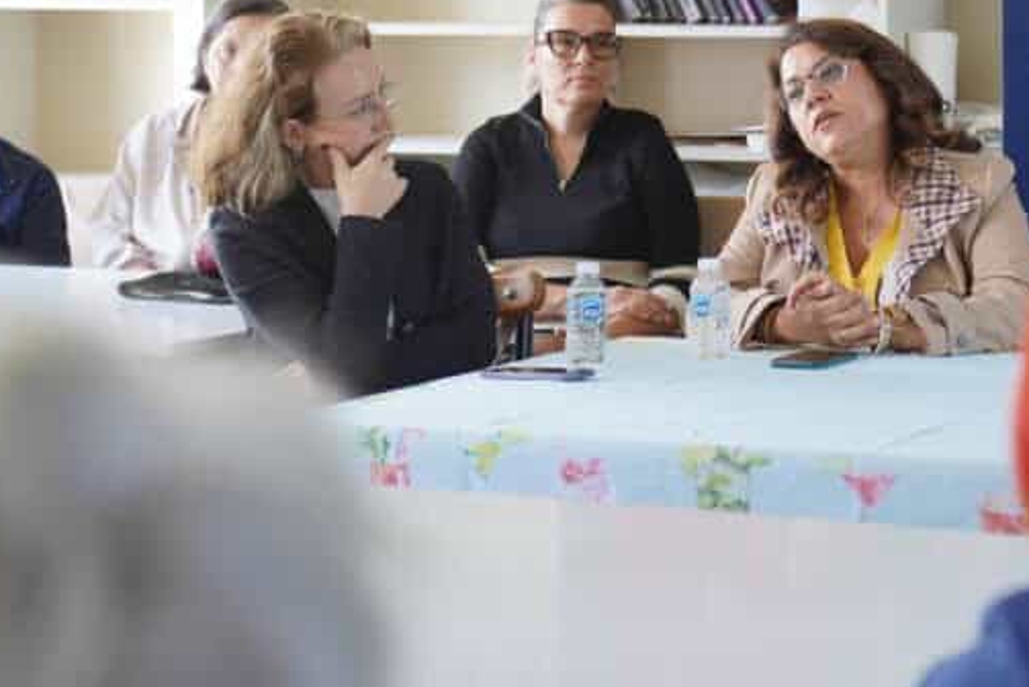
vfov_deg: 11.8
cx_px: 796
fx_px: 3317
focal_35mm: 116
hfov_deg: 17.5
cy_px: 142
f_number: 2.8
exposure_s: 1/200
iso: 1000
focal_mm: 57
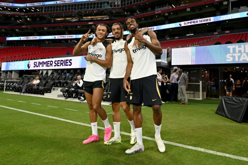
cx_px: 124
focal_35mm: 17
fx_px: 117
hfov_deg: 93.3
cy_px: 82
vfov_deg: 70.4
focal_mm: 17
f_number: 4
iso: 1250
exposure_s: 1/500
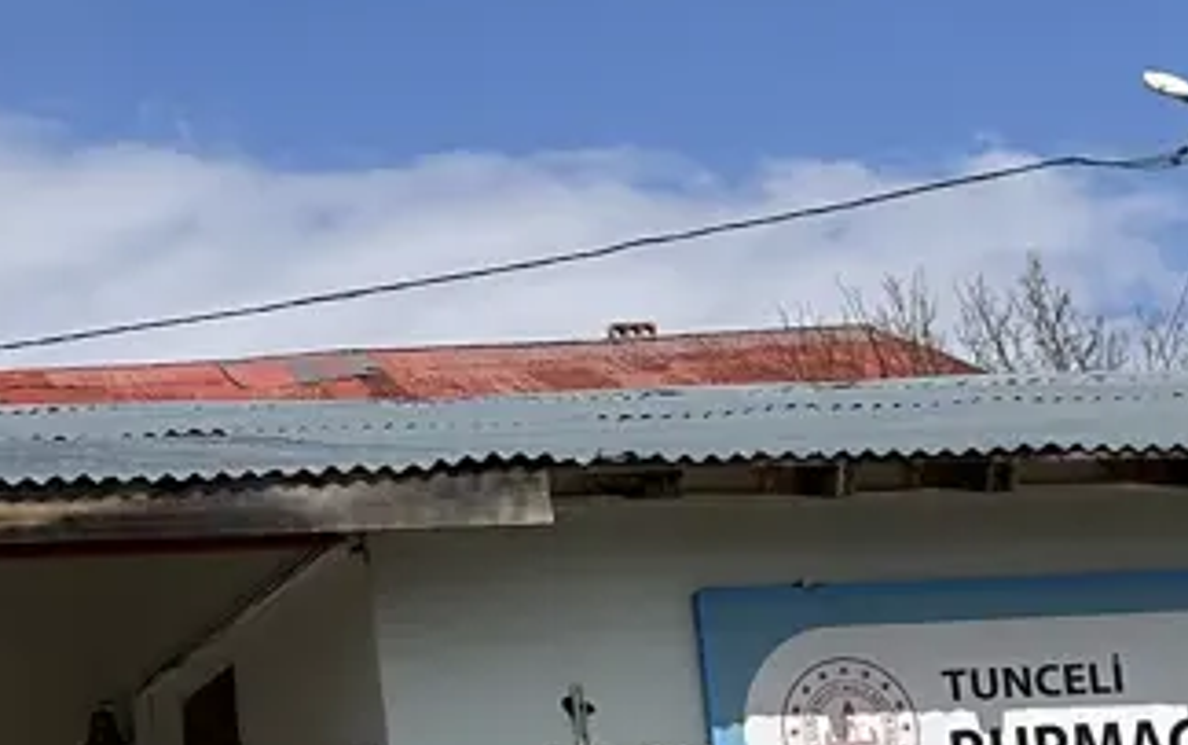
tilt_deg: +9.3
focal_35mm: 136
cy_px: 917
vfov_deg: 9.5
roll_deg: +4.8
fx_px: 4406
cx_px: -279
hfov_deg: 14.8
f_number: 1.5
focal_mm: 5.7
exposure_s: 1/10309
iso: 50
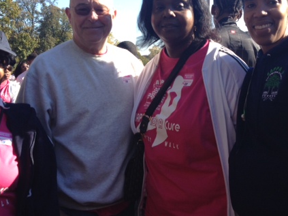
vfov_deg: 27.5
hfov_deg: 36.1
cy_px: 91
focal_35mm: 53
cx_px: 159
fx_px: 441
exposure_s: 1/557
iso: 50
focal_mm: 4.28
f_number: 2.4
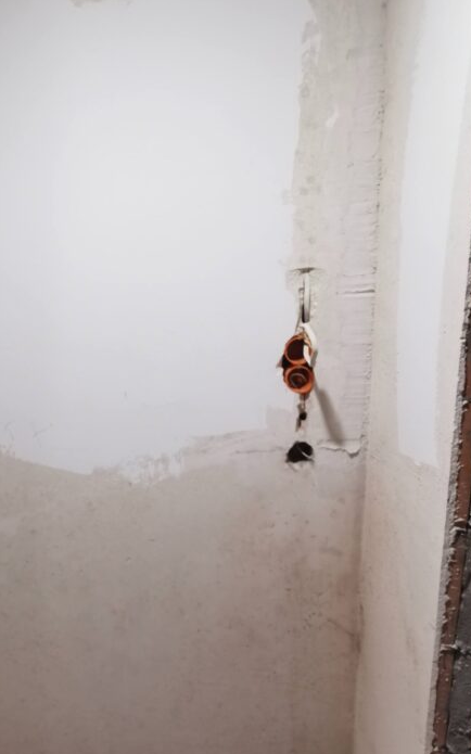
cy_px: 413
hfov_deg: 48.0
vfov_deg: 72.4
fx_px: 514
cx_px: 137
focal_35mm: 25
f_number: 2.2
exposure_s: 1/50
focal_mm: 2.35
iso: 125
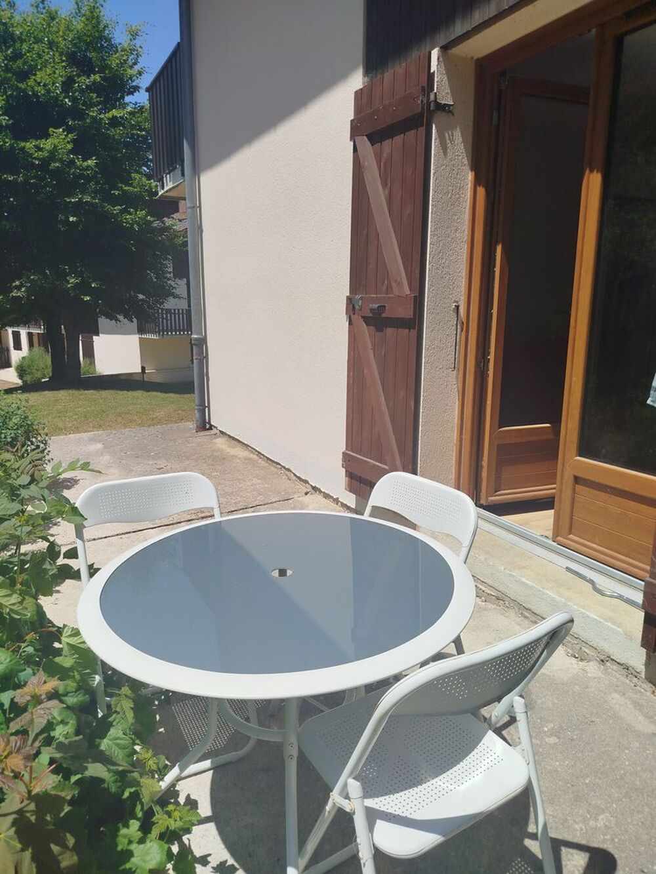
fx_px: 606
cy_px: 437
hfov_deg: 56.8
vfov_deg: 71.6
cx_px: 328
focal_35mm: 24
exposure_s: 1/1806
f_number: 1.7
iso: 50
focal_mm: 5.31
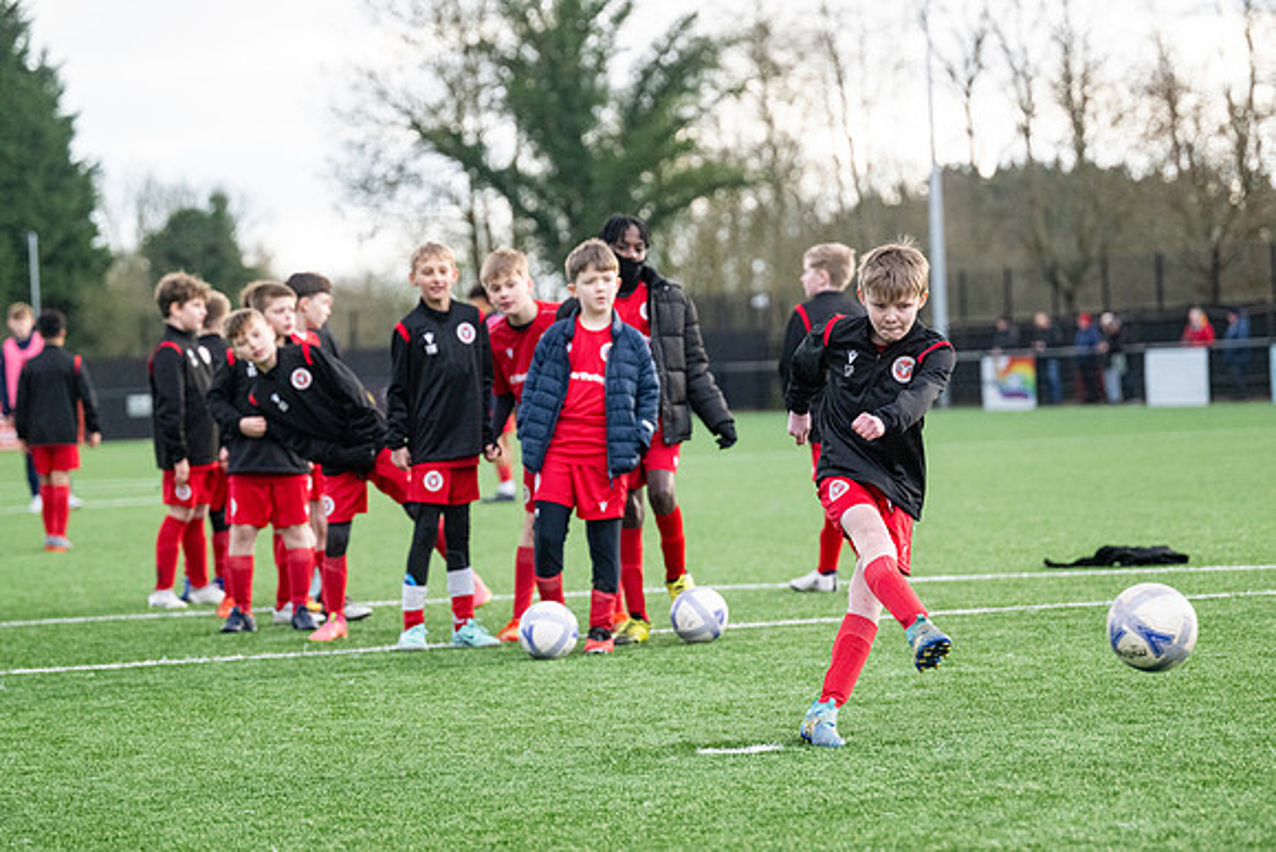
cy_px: 426
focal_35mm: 135
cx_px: 638
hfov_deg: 15.2
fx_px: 4786
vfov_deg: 10.2
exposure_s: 1/2000
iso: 2000
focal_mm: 135
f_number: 4
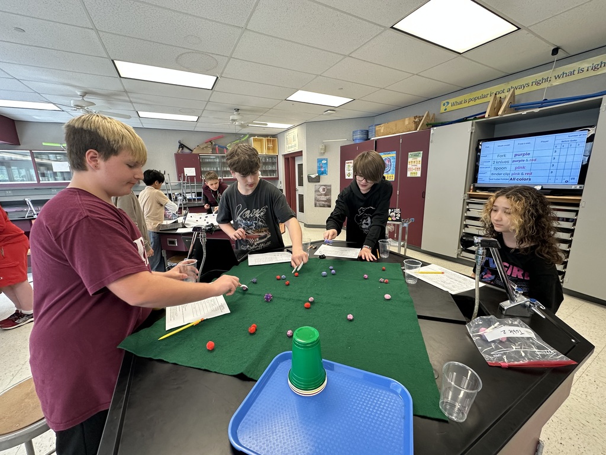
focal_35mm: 14
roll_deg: +0.8
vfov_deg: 85.7
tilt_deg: -11.9
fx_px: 245
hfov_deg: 102.1
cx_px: 303
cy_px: 228
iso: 160
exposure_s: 1/60
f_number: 2.2
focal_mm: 2.22
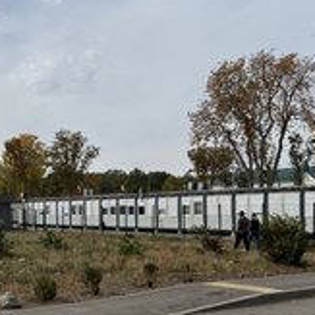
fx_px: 535
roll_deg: +0.5
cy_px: 218
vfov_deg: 32.4
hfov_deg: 32.0
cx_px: 70
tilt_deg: -1.6
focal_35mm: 52
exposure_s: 1/6410
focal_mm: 6.76
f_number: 1.78
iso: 80
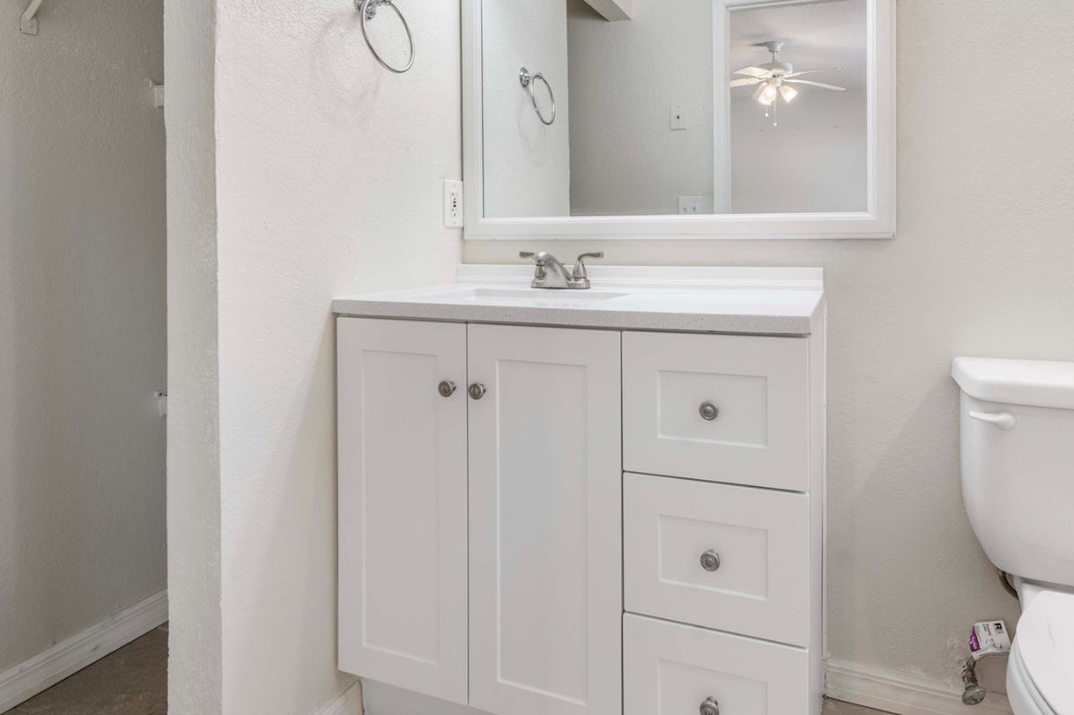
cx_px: 620
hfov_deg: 80.6
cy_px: 247
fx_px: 626
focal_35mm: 21
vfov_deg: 58.3
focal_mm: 16
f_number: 8
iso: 250
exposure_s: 1/5
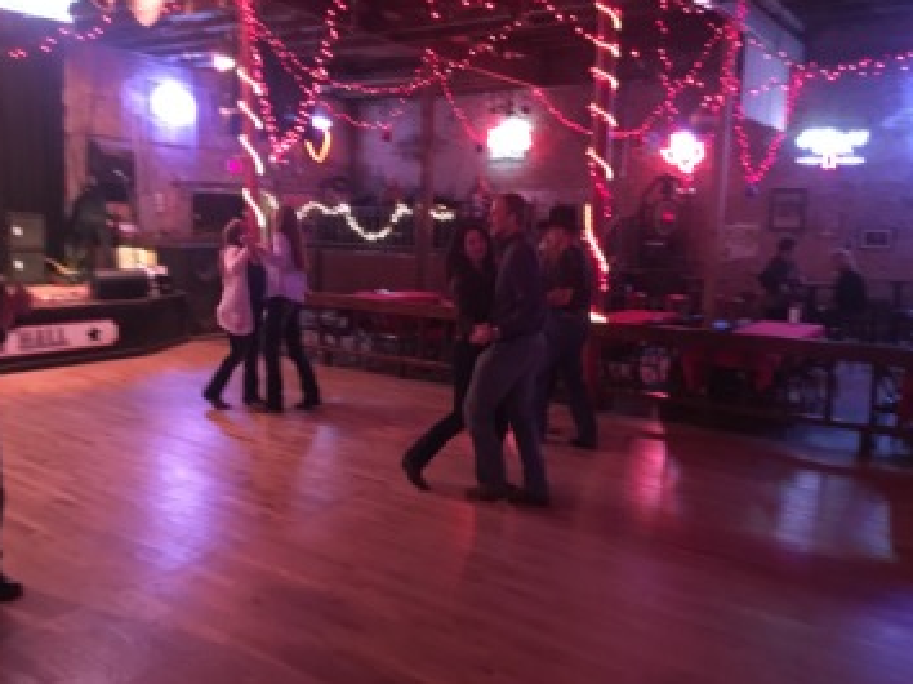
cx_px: 454
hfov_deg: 60.0
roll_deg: -1.7
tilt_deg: -8.0
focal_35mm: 30
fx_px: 791
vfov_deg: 46.7
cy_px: 338
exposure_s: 1/15
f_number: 2.2
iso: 800
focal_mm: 4.15
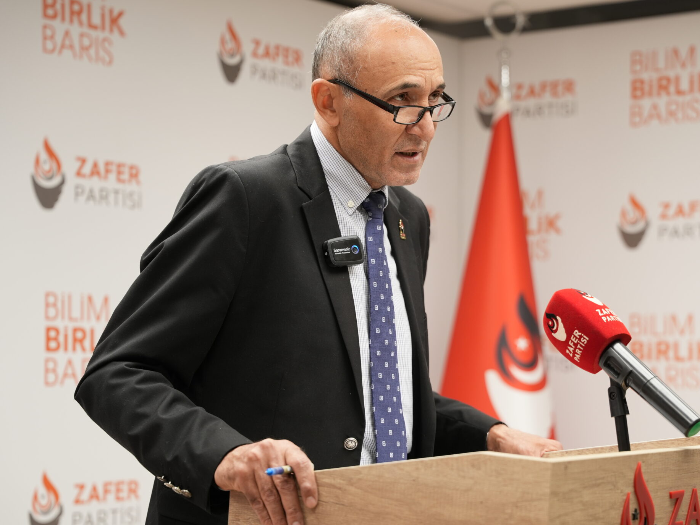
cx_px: 433
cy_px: 311
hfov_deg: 20.8
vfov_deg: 15.7
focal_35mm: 94
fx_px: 1901
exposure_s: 1/100
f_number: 2.8
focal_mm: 70
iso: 320
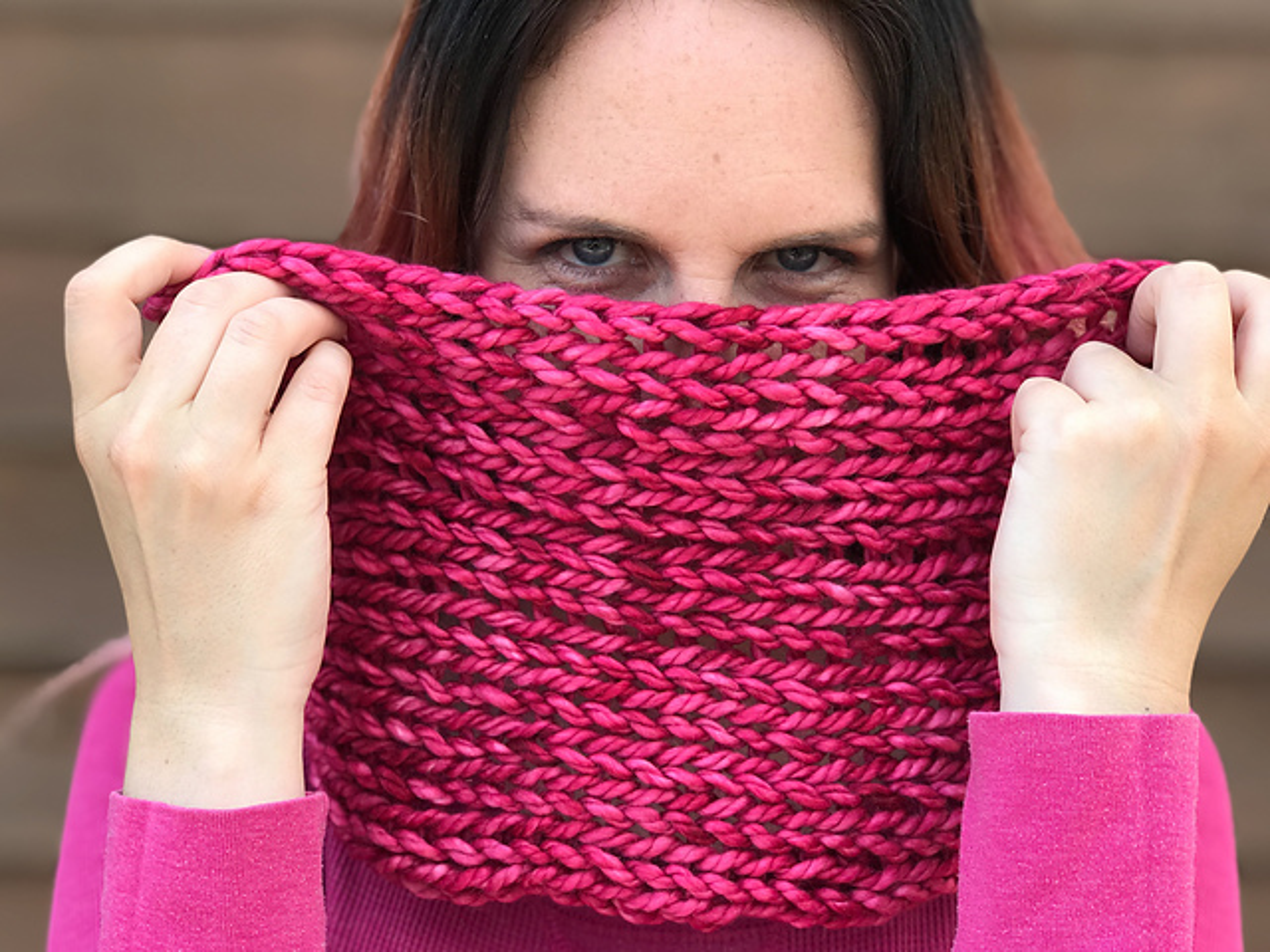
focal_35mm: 57
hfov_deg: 33.8
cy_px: 476
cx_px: 635
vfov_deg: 25.7
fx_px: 2091
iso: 20
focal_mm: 6.6
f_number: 2.8
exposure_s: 1/201
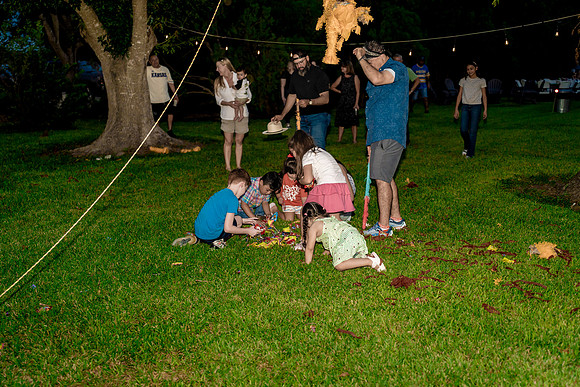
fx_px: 677
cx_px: 290
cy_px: 194
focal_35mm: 42
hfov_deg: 46.4
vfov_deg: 31.9
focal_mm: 42
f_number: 2.8
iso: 2000
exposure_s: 1/250
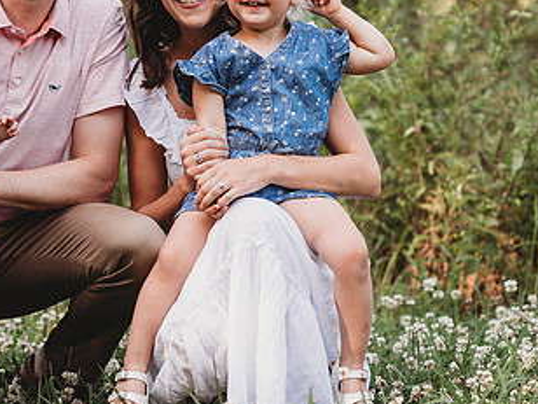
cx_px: 171
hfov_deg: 12.0
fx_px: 2564
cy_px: 124
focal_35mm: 165
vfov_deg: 9.0
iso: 100
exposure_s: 1/250
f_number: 2.2
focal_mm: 85
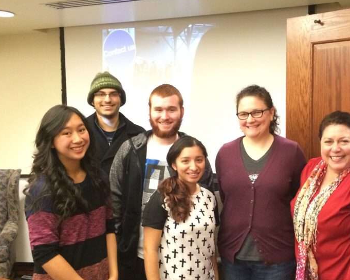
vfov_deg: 34.1
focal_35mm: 44
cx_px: 240
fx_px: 456
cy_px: 167
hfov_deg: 41.3
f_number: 2.2
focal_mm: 4.12
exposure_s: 1/30
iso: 320
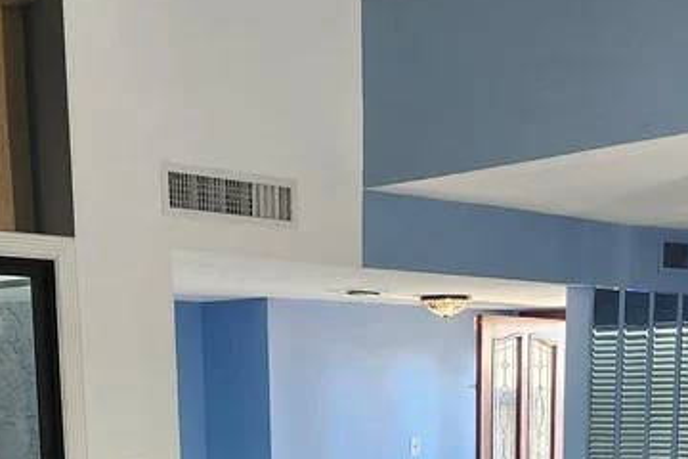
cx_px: 474
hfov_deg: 29.4
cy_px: 629
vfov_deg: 18.4
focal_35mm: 68
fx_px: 1299
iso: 320
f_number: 1.8
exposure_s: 1/120
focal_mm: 5.54
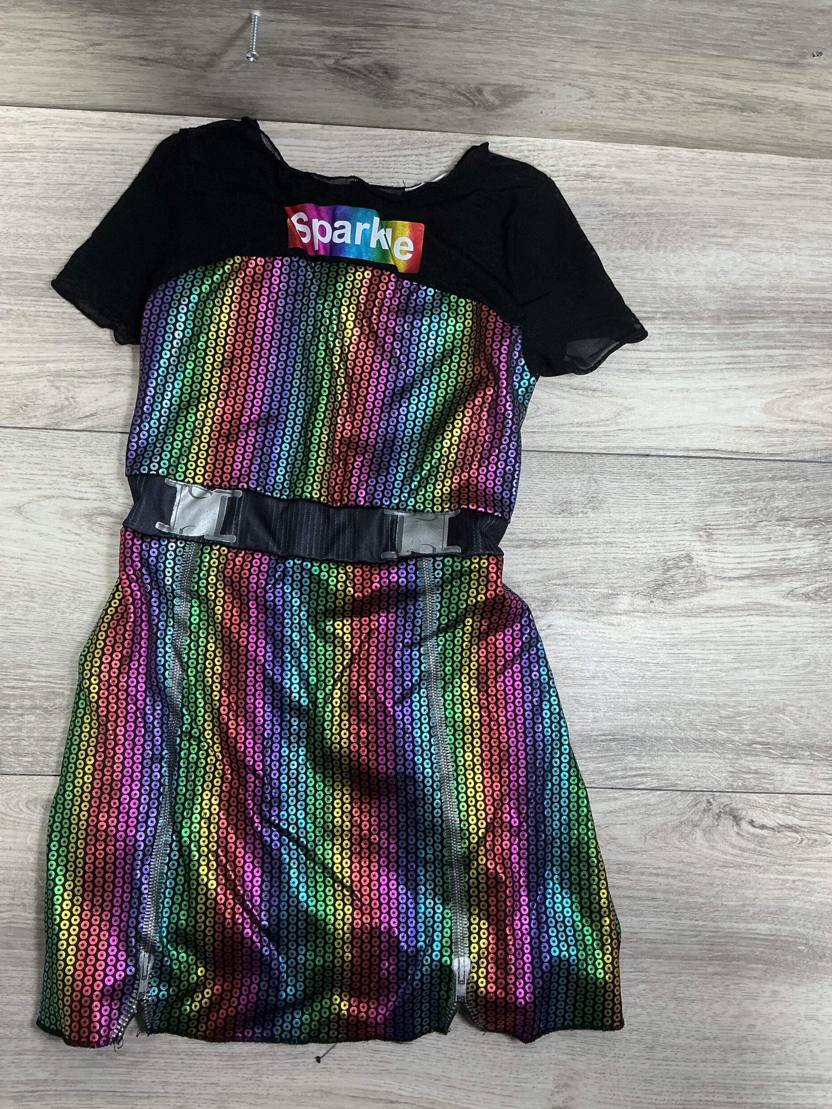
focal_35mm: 30
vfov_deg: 60.0
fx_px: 961
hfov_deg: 46.8
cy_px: 542
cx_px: 408
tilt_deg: -83.3
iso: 64
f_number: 1.8
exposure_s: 1/50
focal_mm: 3
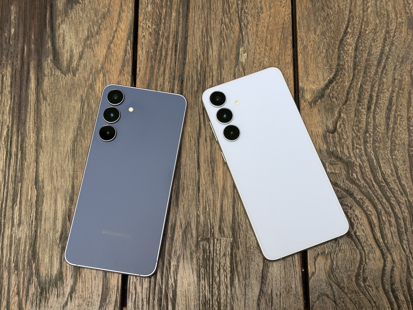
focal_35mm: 48
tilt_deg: -73.9
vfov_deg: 30.3
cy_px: 155
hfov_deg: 39.7
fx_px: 573
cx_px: 206
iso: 64
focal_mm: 6.76
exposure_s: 1/466
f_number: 1.78
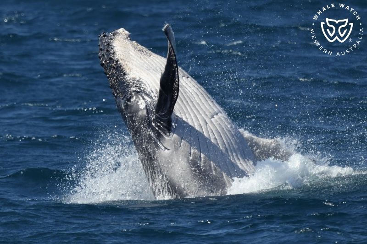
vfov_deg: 2.3
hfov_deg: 3.4
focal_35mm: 600
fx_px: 6115
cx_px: 184
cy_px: 122
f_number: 6.3
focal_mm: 600
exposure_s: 1/8000
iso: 1100
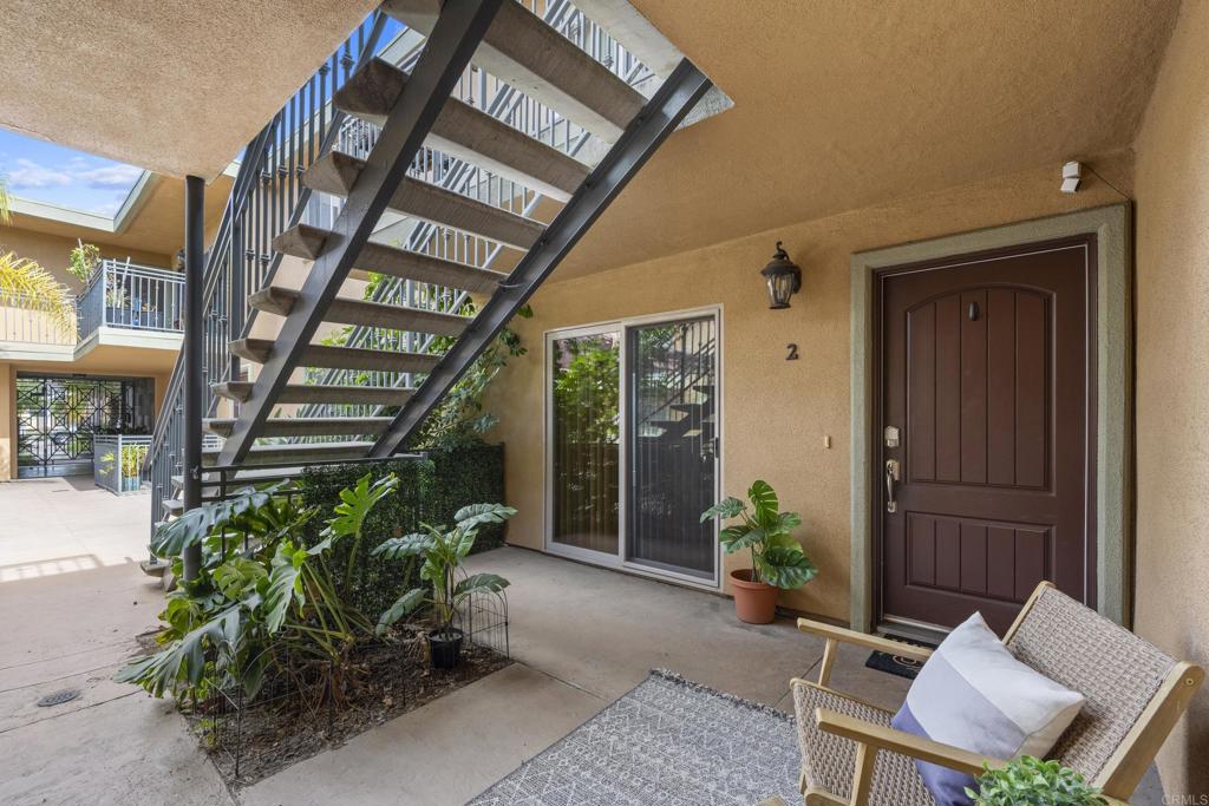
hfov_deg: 96.7
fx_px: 537
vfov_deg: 73.8
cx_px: 604
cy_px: 403
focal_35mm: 16
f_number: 8
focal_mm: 16
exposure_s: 1/15
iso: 500
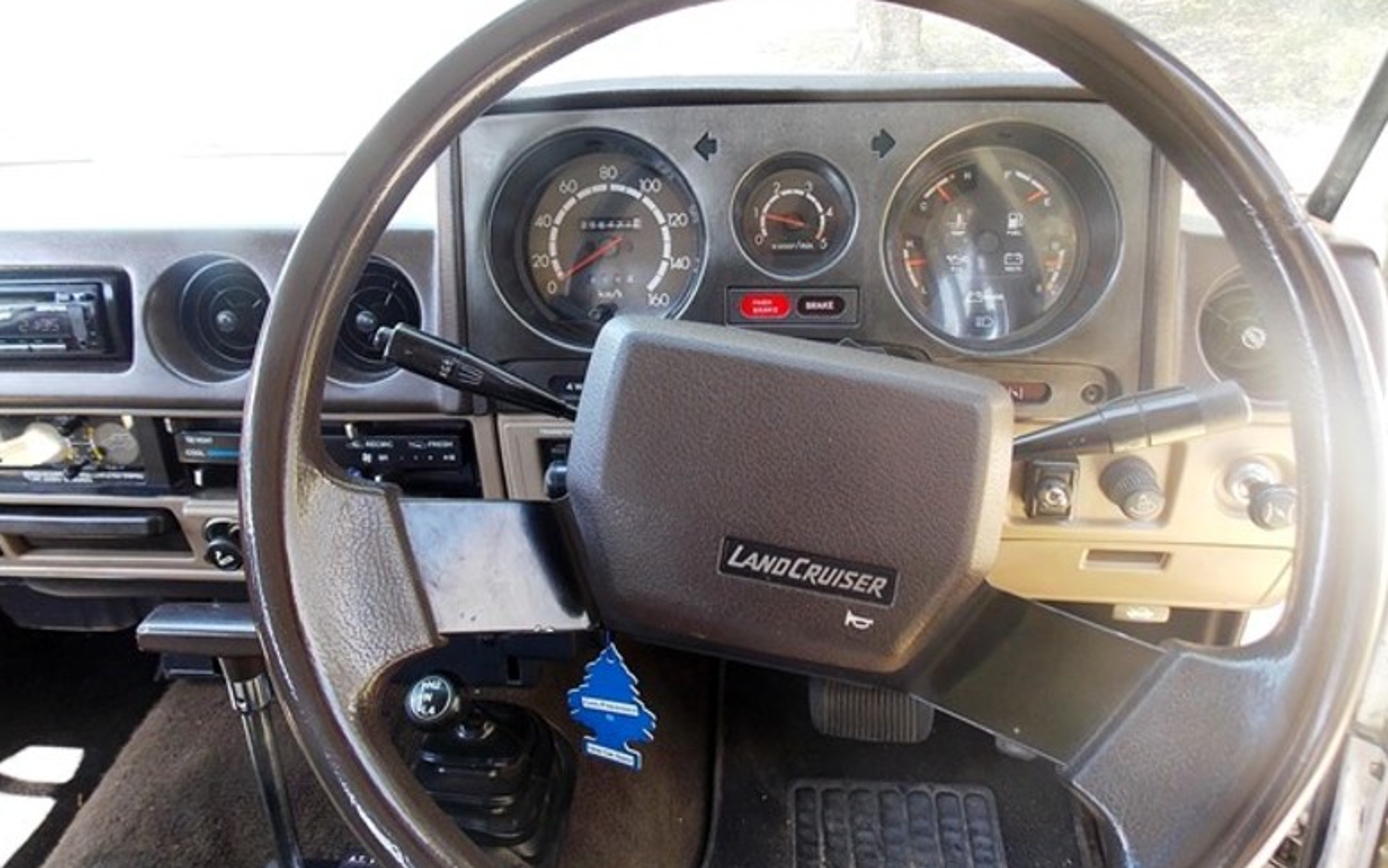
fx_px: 946
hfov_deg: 72.5
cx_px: 698
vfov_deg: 49.1
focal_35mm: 25
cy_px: 356
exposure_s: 1/30
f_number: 3.1
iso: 100
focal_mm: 4
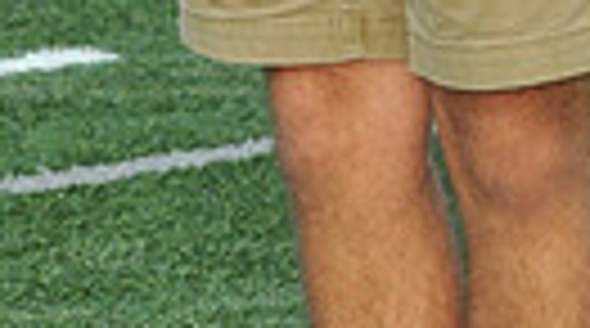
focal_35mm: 930
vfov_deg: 1.3
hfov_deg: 2.3
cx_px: 446
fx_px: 14517
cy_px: -800
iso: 1600
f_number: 13
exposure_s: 1/250
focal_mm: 200
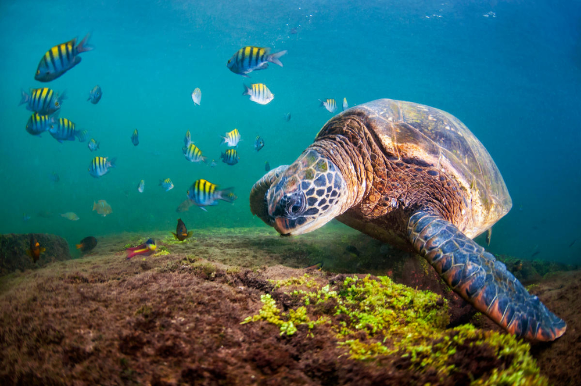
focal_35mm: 16
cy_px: 193
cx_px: 290
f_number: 3.2
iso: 400
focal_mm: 10.5
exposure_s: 1/60
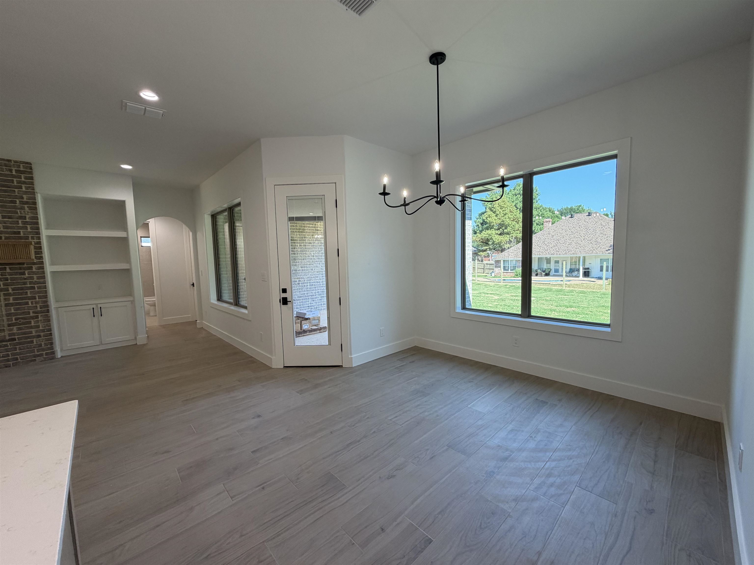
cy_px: 282
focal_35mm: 14
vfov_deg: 85.7
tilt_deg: -4.4
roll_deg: +2.5
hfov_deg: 102.1
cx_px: 377
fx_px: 305
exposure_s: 1/120
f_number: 2.2
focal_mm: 2.22
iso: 100
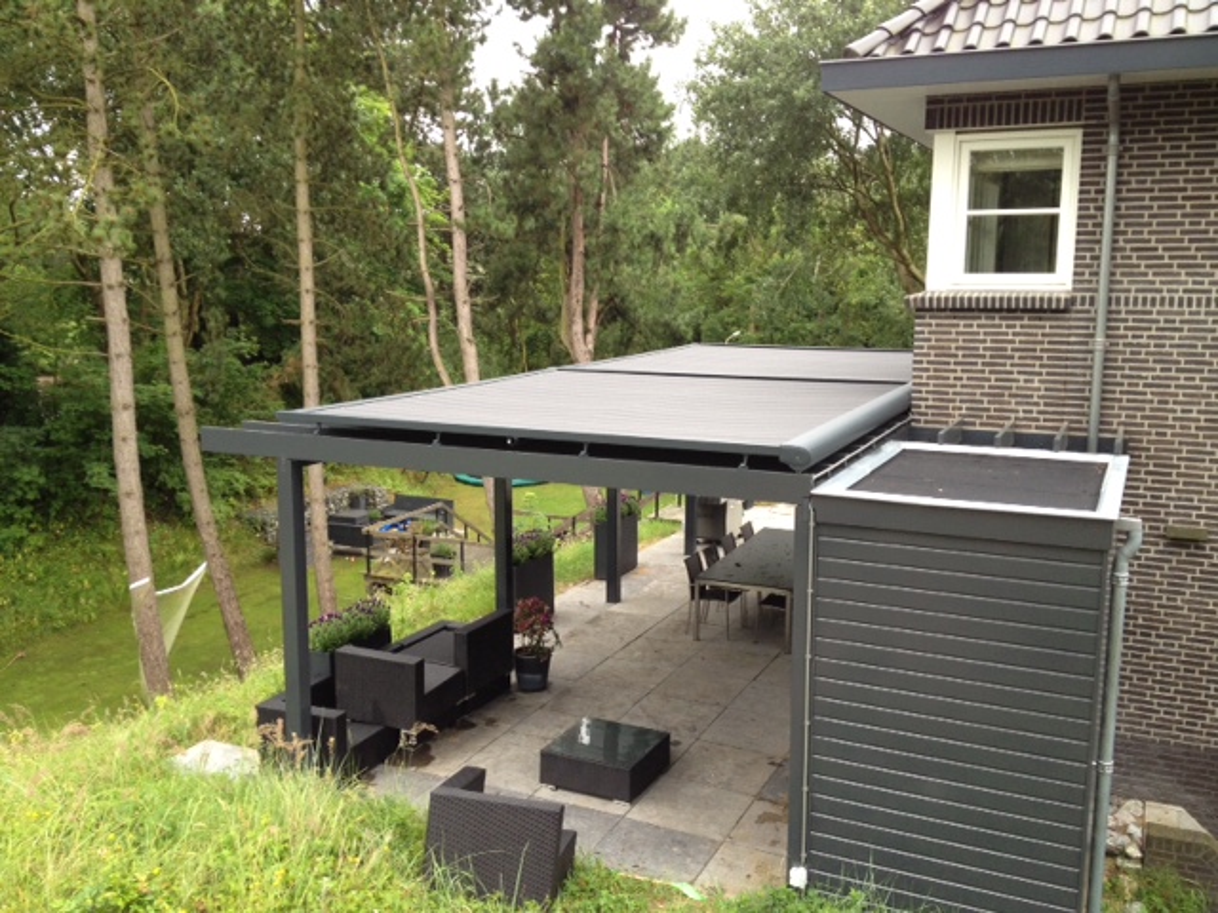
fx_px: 1232
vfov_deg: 40.7
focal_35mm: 35
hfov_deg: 52.6
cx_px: 609
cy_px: 456
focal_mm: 4.28
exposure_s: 1/40
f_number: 2.4
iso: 80
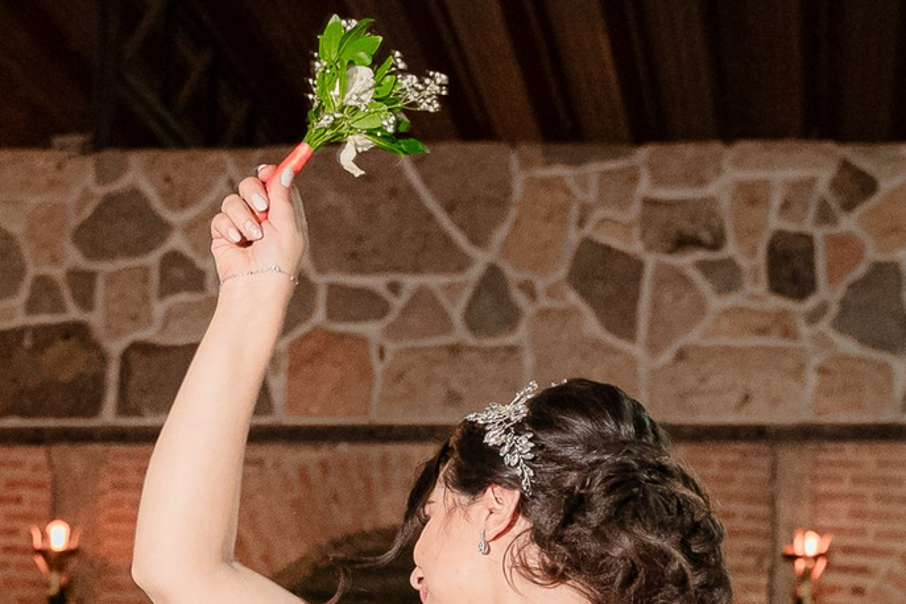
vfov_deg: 12.3
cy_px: 785
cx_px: 504
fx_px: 2718
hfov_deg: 18.9
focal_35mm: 108
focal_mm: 29
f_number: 3.2
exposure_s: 1/160
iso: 3200
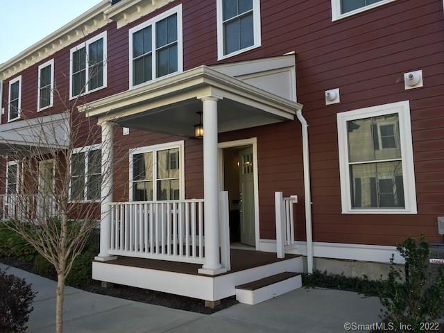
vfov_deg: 48.2
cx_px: 222
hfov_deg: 61.7
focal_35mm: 29
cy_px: 166
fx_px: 372
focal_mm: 4.15
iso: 25
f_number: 2.2
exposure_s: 1/363
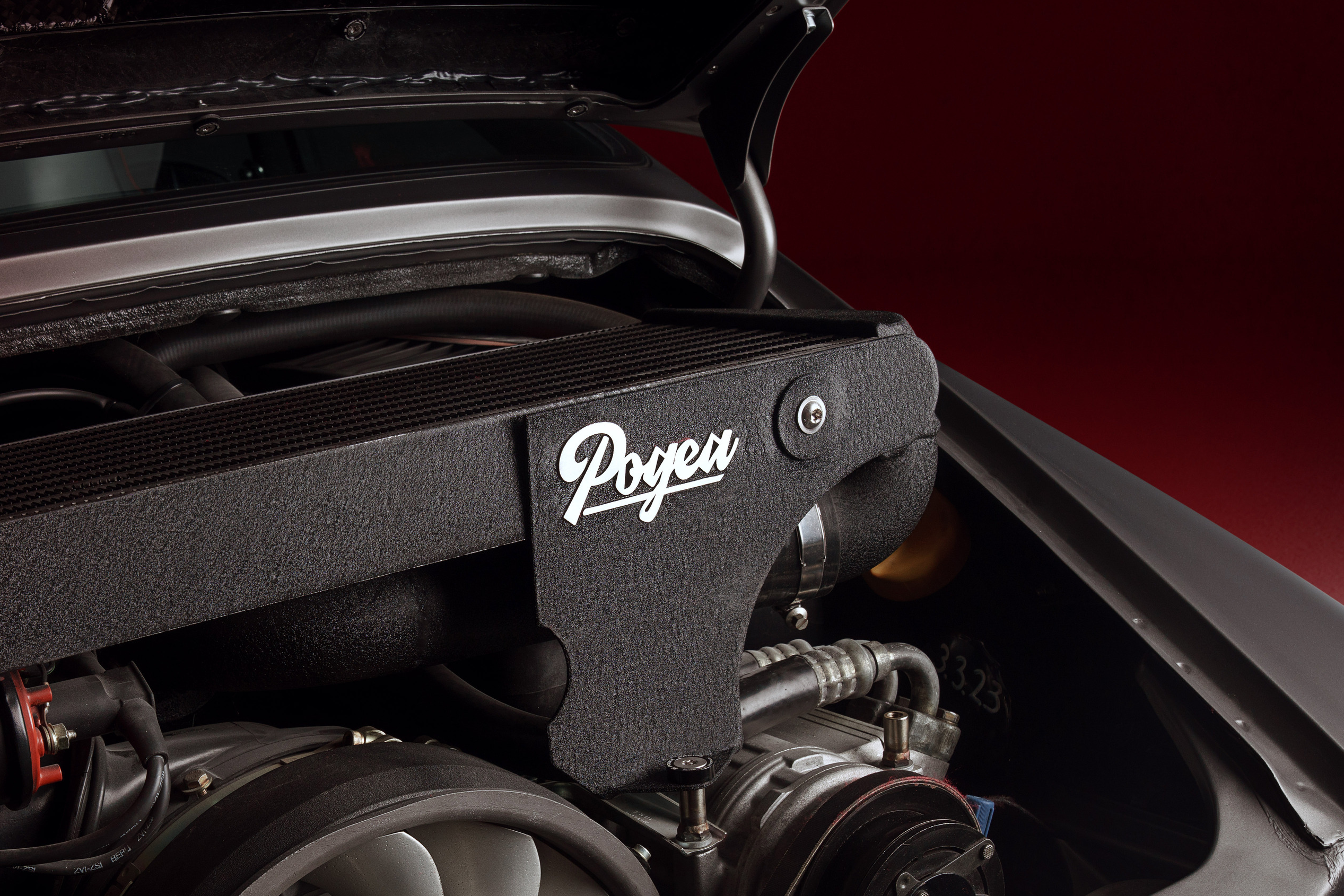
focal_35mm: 45
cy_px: 749
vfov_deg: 29.0
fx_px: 1680
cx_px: 375
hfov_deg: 42.6
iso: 160
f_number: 9
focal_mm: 24
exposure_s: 1/30
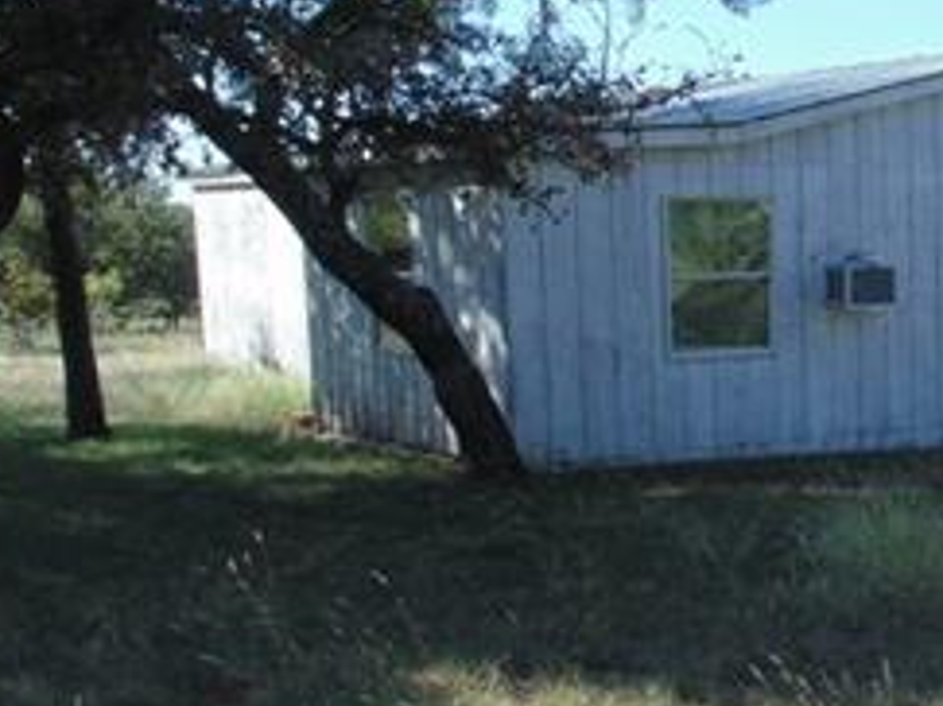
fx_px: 1579
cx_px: 1075
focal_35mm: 58
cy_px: 504
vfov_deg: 25.0
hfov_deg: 29.5
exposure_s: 1/500
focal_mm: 4
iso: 80
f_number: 3.1
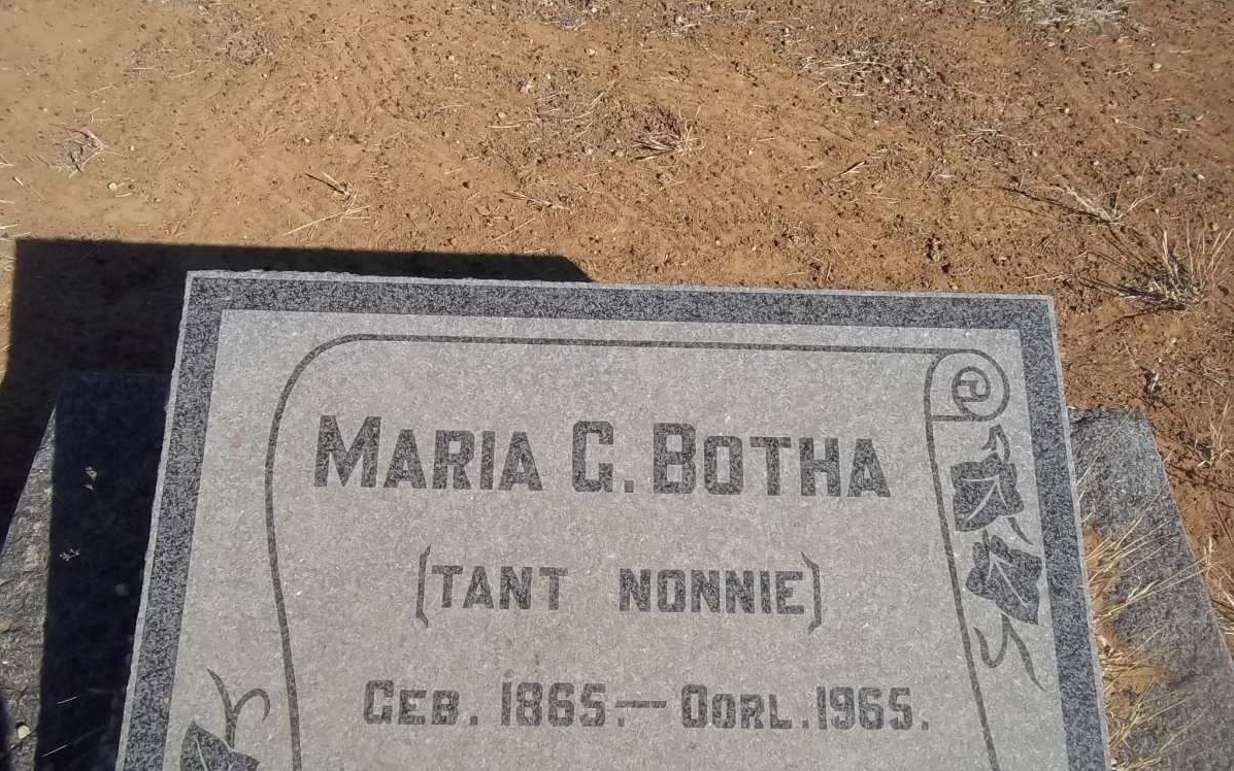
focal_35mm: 34
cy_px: 430
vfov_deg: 37.2
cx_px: 616
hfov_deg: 56.7
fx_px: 1143
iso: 80
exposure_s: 1/640
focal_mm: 5.7
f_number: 5.5
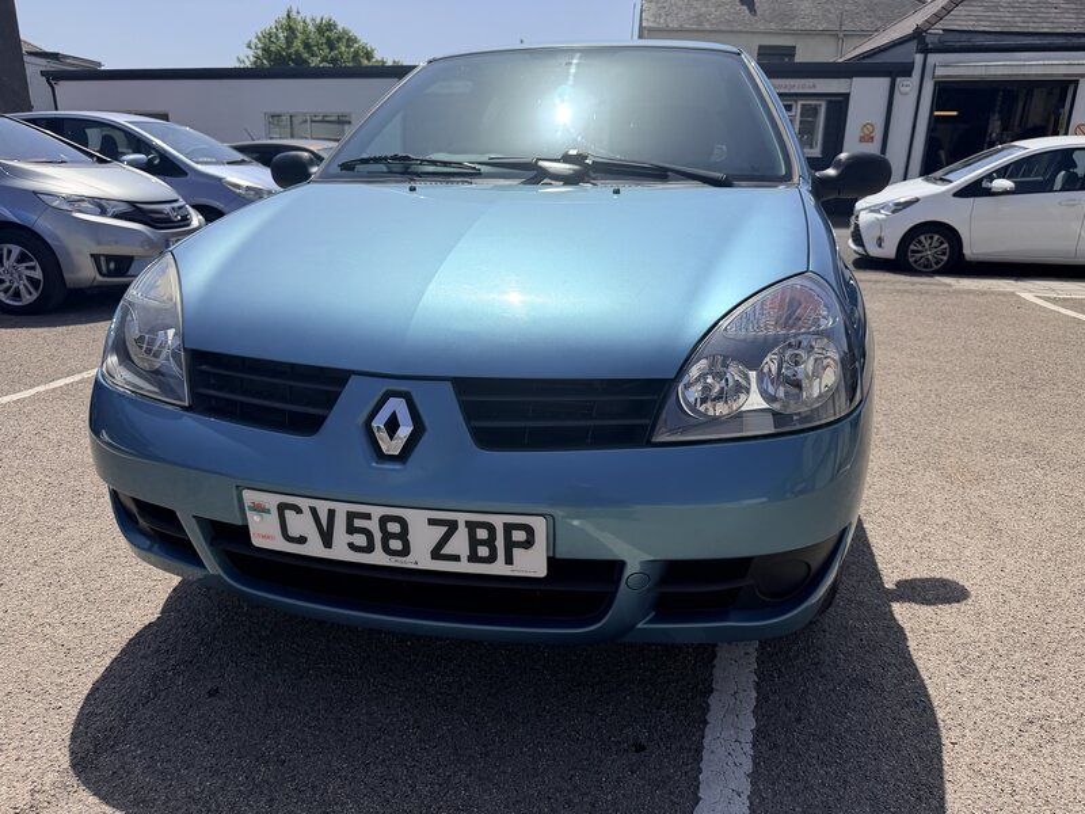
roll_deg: -2.3
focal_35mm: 24
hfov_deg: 71.6
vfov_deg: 56.8
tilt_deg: -17.9
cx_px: 542
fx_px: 752
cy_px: 407
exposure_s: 1/9091
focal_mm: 6.76
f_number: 1.78
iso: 100
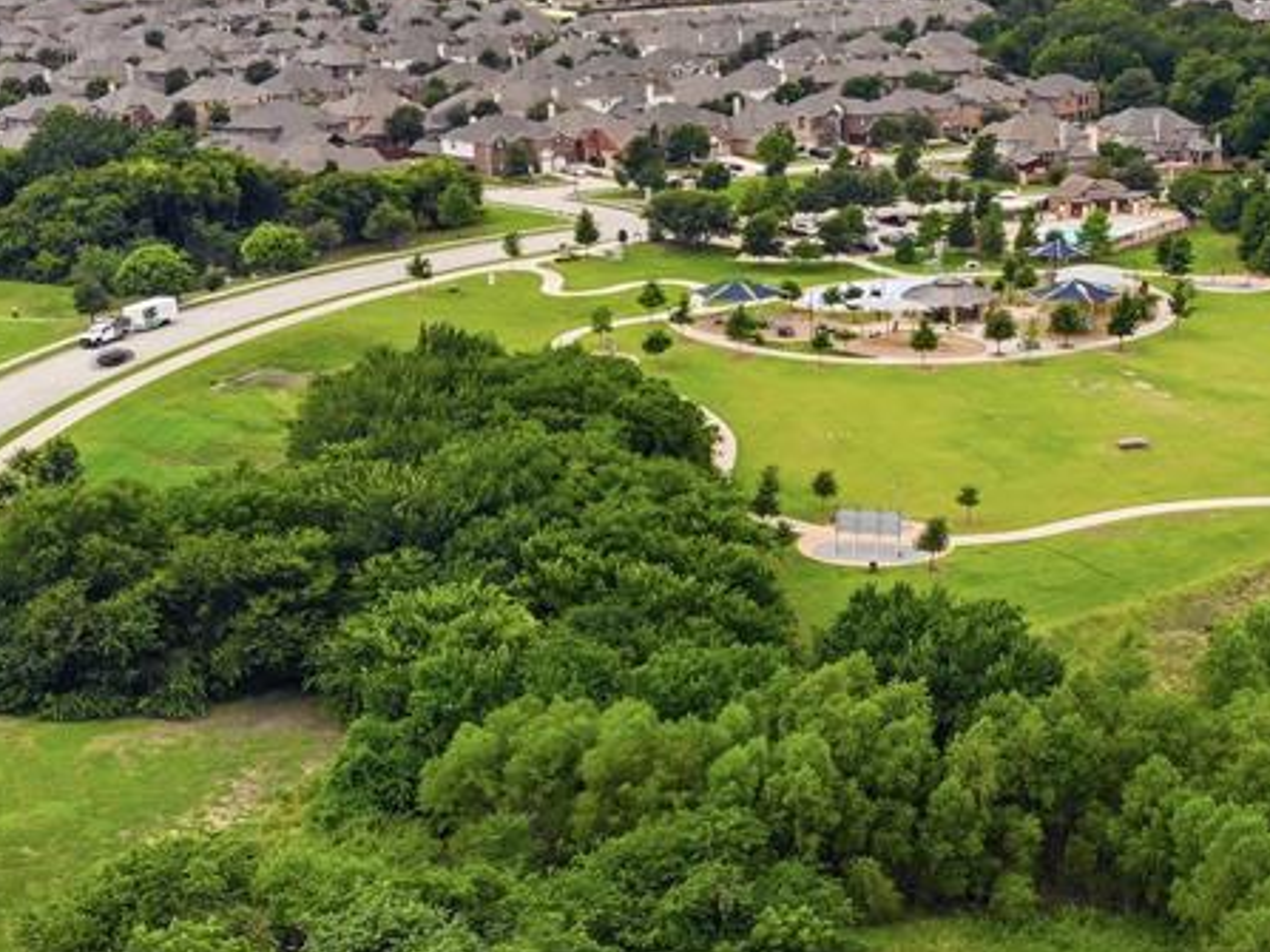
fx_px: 2017
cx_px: 938
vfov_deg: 26.4
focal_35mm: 55
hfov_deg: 34.3
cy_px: 647
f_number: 2.8
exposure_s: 1/773
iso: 104
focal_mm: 4.5
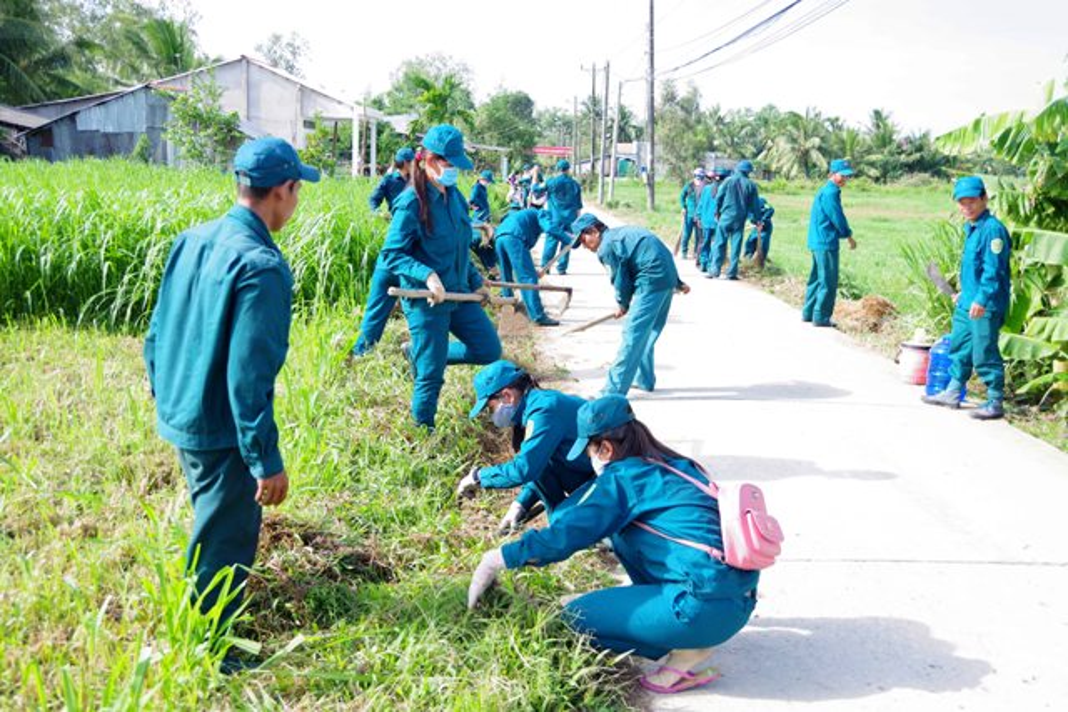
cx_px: 534
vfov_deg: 36.9
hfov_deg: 53.1
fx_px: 1068
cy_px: 356
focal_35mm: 36
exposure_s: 1/160
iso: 200
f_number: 4.5
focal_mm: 24
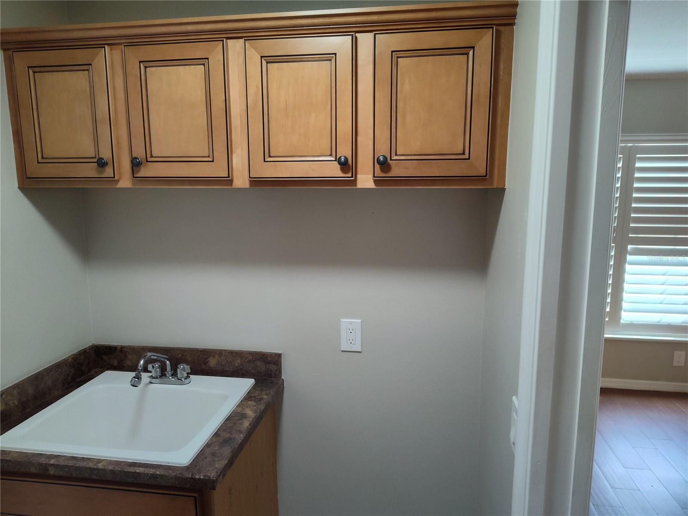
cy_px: 258
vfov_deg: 58.9
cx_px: 344
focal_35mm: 23
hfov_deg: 73.9
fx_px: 457
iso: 938
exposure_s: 1/120
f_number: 1.8
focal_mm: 5.56
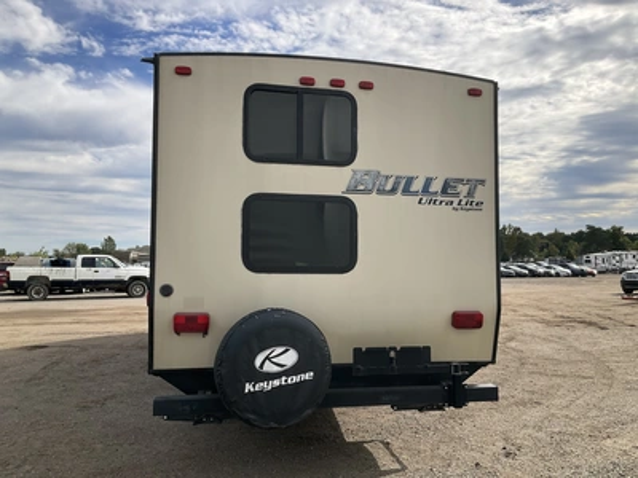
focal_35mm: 29
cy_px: 239
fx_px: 534
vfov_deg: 48.2
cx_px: 319
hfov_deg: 61.7
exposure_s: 1/1984
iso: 25
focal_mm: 3
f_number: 1.8
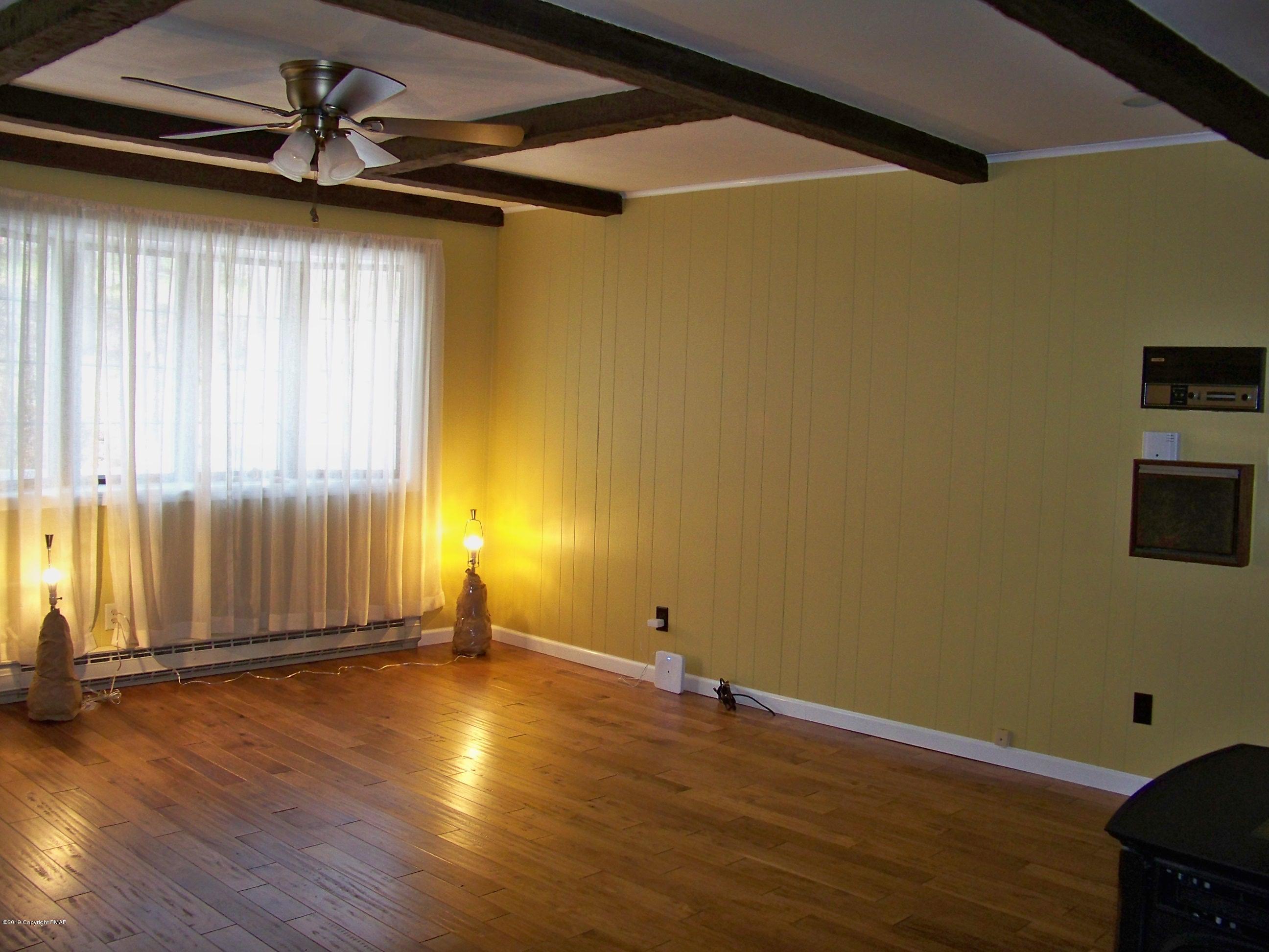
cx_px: 634
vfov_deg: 42.9
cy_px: 476
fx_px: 1210
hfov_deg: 55.4
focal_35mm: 33
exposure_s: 1/30
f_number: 2.8
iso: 200
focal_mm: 5.85
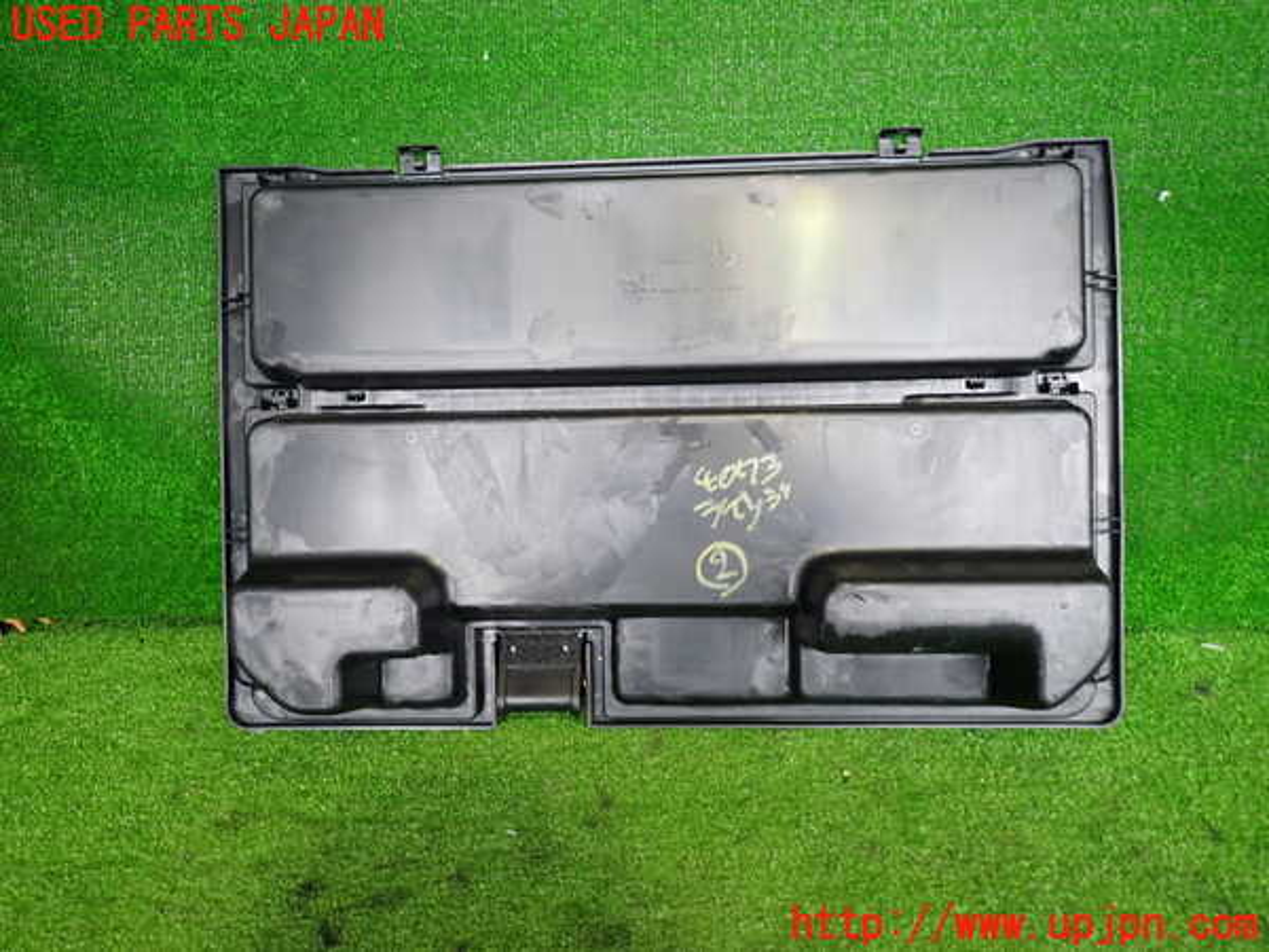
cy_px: 476
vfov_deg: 54.9
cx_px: 634
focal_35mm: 25
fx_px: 916
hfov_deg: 69.4
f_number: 2
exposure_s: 1/50
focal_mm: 4.5
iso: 200
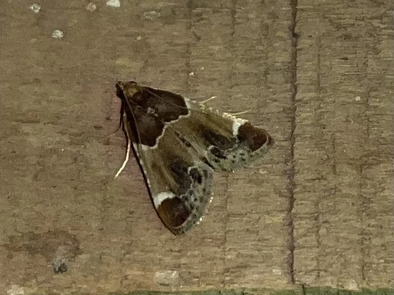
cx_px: 197
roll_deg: -0.4
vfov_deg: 53.1
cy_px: 148
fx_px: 296
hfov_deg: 67.3
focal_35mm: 26
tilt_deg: -16.2
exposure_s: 1/81
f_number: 1.6
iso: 32
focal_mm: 5.1
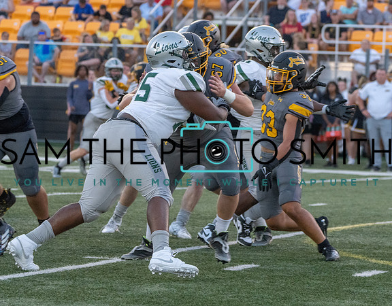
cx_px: 300
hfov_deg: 7.3
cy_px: 151
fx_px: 3067
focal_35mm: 267
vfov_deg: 5.7
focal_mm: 166
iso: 4000
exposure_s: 1/1000
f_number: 5.6
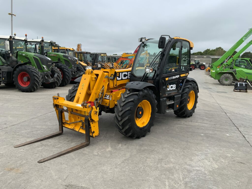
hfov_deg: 61.7
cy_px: 94
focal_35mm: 29
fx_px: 211
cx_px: 126
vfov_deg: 48.2
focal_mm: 3
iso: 16
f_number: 1.8
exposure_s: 1/929
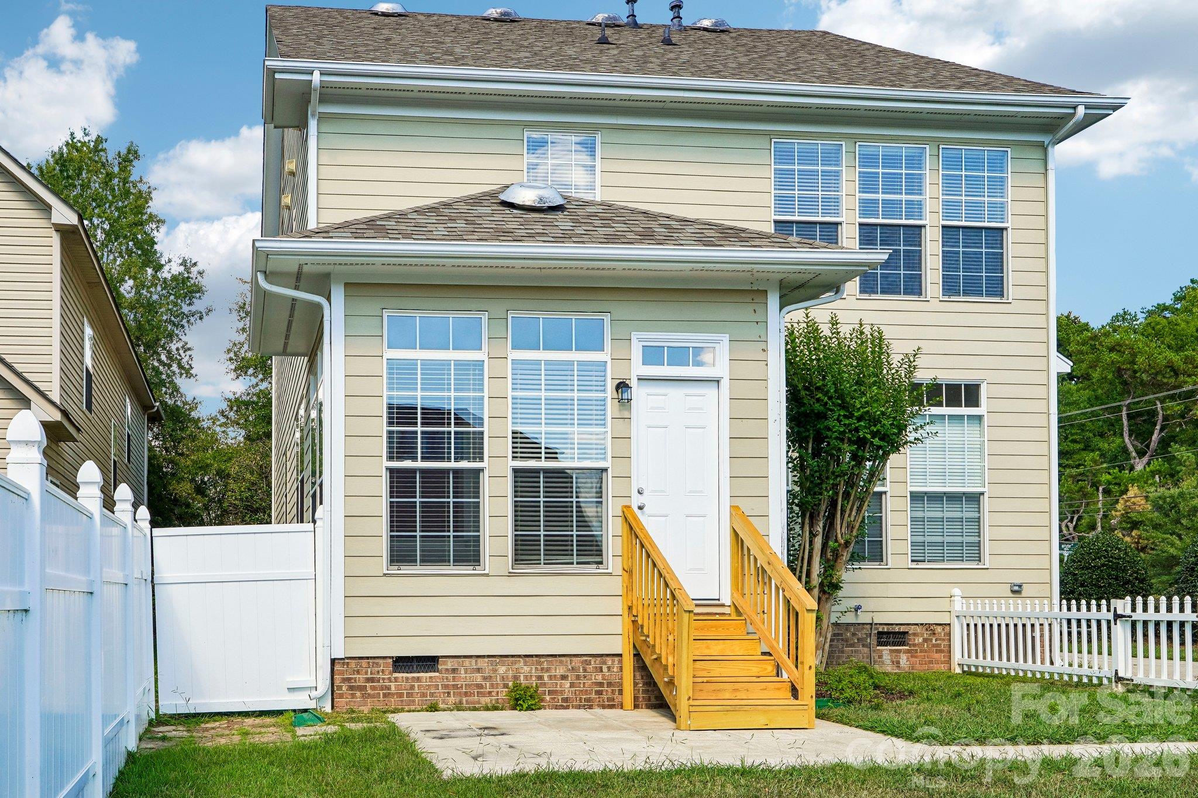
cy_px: 399
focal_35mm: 30
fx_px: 998
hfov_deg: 61.9
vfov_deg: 43.6
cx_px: 599
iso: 100
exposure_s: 1/90
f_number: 8
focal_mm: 20
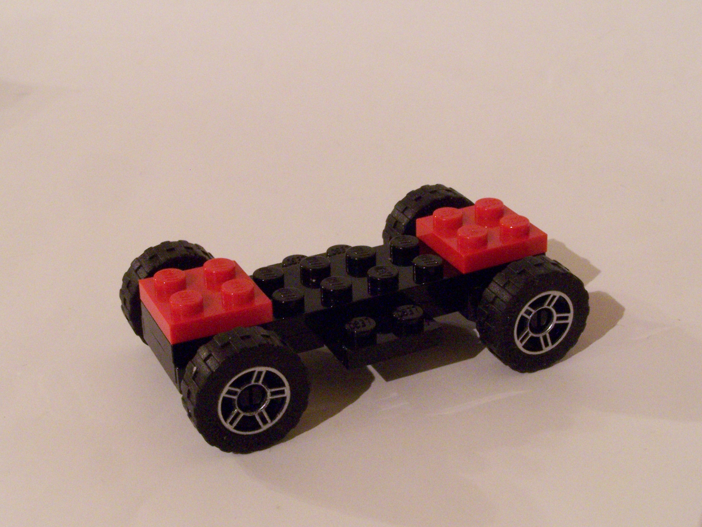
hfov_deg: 30.3
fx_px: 1298
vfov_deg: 22.9
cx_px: 351
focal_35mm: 64
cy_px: 264
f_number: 8
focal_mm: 10.7
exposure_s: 1/2
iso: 400
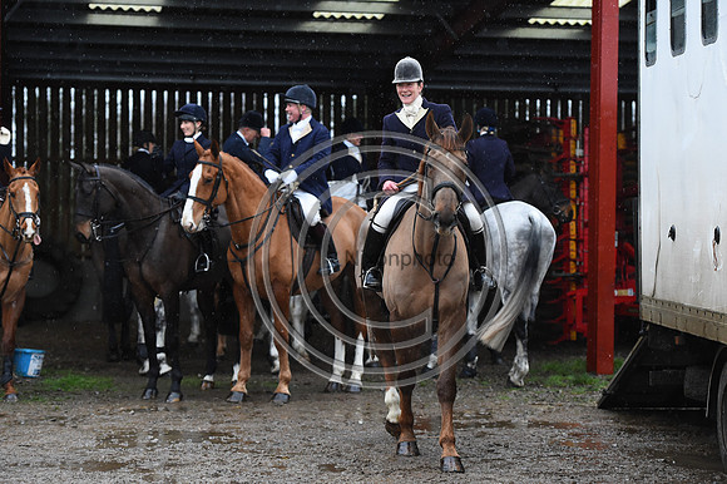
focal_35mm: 98
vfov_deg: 13.9
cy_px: 242
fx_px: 1978
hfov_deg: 20.8
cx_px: 364
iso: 4000
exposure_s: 1/800
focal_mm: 98
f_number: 3.5
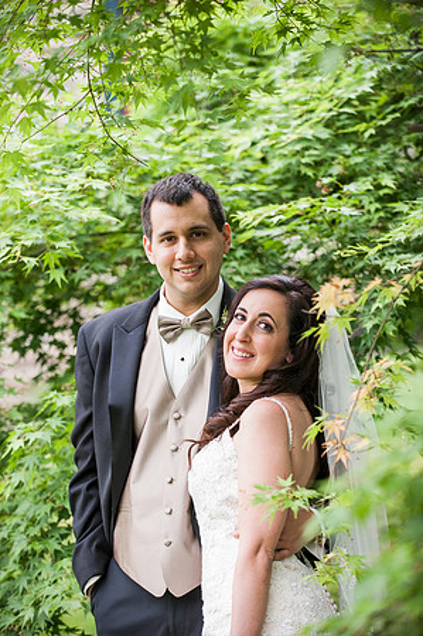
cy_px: 318
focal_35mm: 116
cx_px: 212
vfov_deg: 17.7
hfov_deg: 11.8
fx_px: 2049
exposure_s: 1/800
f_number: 3.5
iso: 800
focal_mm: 116
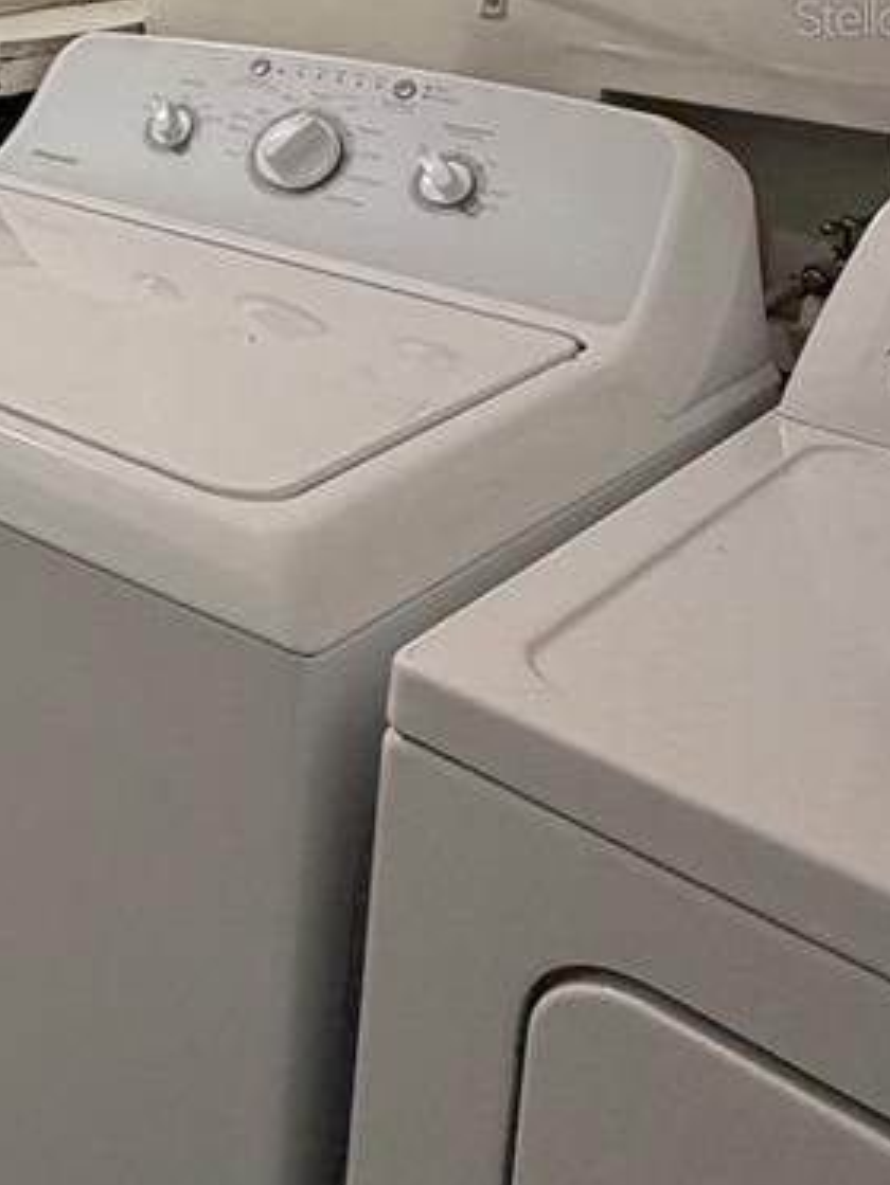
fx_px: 1542
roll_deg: -0.7
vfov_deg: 37.8
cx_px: -410
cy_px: 16
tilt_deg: -8.3
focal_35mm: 45
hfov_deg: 25.2
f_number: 2.2
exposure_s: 1/120
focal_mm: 2.22
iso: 200
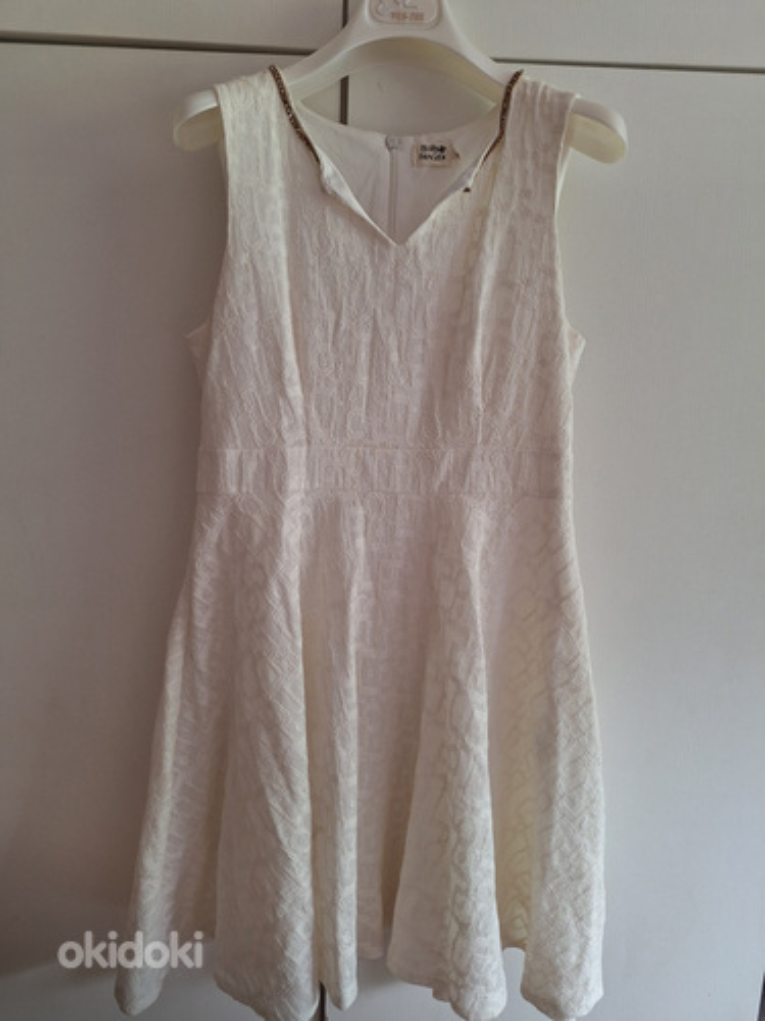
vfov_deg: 73.9
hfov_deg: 58.9
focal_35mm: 23
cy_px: 510
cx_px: 382
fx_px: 678
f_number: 1.8
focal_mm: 5.54
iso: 125
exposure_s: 1/40
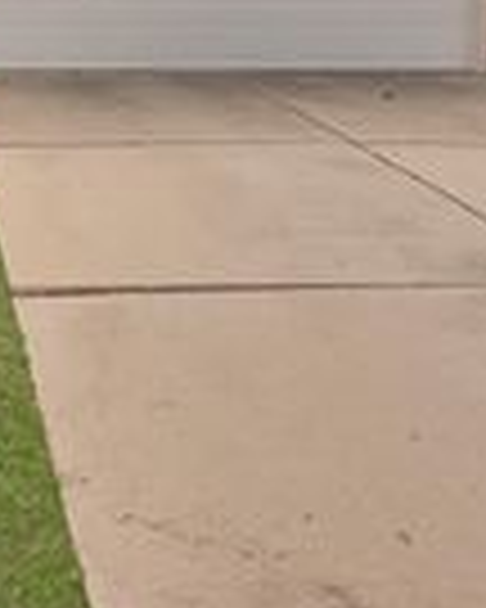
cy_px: -68
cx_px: -90
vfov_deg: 31.7
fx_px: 935
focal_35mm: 52
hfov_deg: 26.1
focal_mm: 15
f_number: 9
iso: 640
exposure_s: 1/640
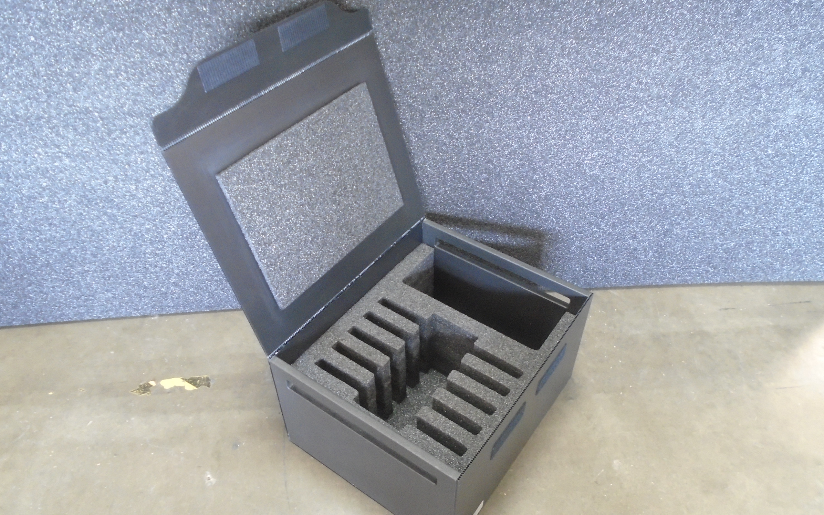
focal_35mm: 28
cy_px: 277
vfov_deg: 44.5
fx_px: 629
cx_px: 412
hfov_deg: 66.5
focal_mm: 4.6
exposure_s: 1/8
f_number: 3.2
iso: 400
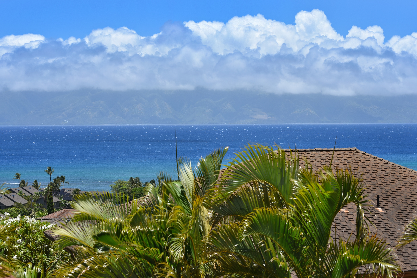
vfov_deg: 16.1
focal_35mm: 85
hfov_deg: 23.9
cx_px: 208
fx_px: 985
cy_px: 139
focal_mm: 85
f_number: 11
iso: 100
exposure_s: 1/200
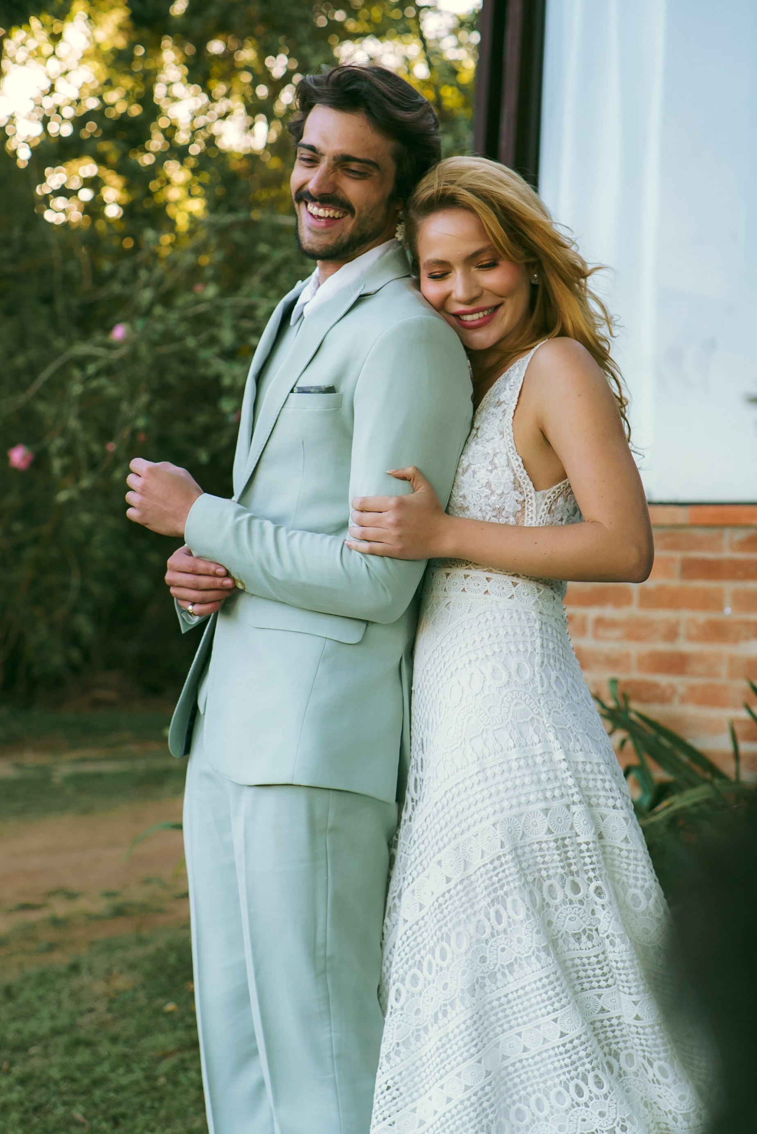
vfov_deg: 27.0
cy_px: 567
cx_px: 378
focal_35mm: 75
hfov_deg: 18.2
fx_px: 2362
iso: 500
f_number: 3.2
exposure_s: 1/640
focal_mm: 50
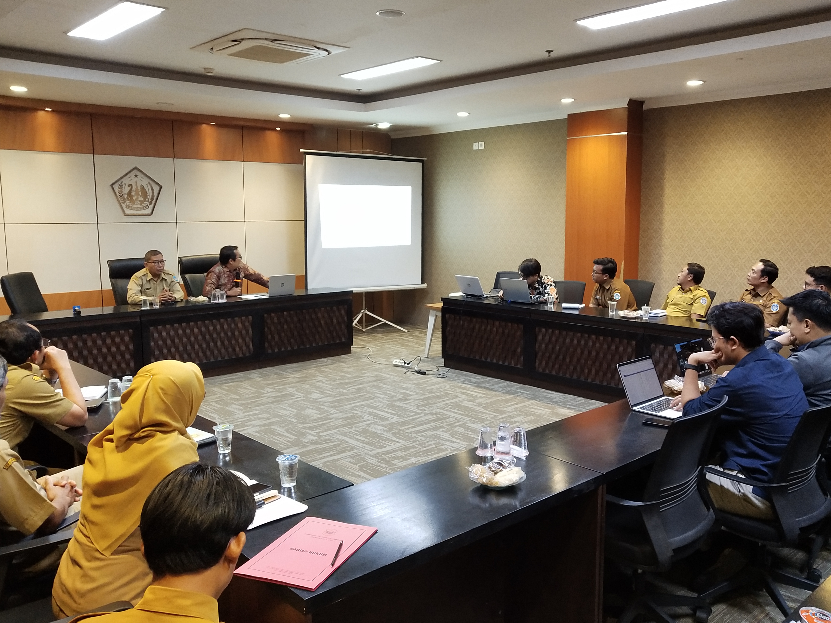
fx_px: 816
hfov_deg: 53.9
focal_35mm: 34
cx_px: 452
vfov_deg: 41.8
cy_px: 299
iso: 460
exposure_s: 1/33.3
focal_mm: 3.95
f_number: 1.8
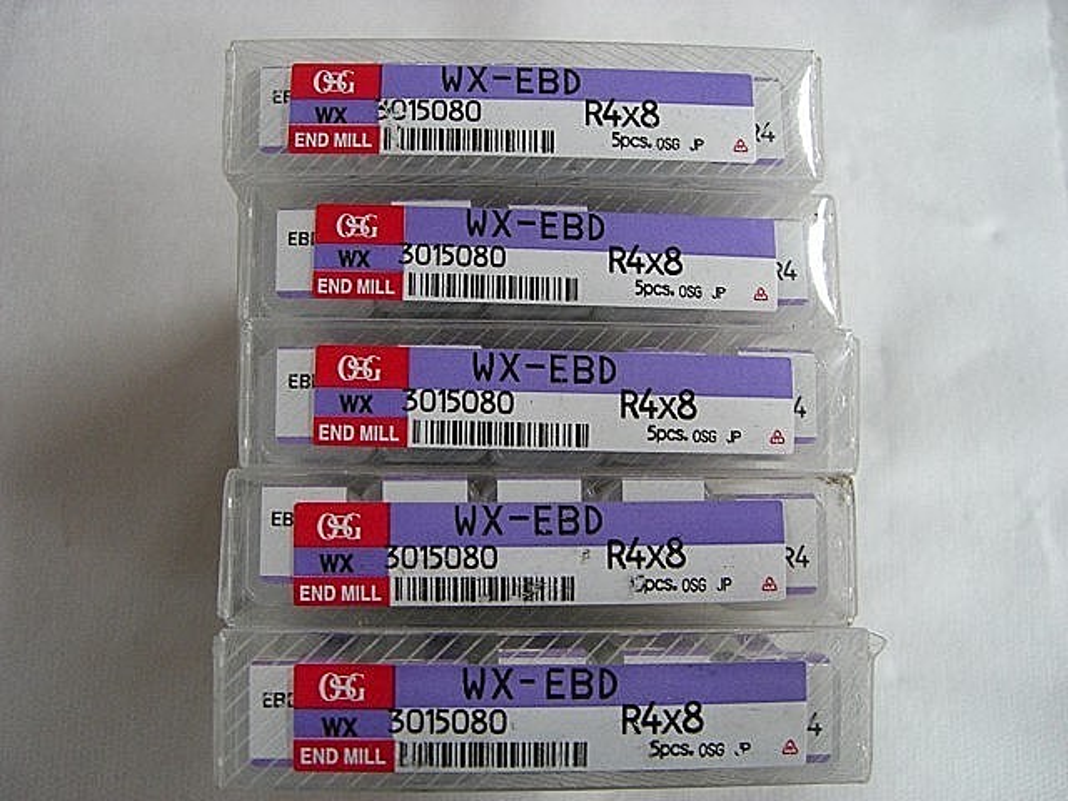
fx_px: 1172
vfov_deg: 37.7
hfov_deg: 49.0
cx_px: 534
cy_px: 400
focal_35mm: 38
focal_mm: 6.2
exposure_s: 1/125
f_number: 2.7
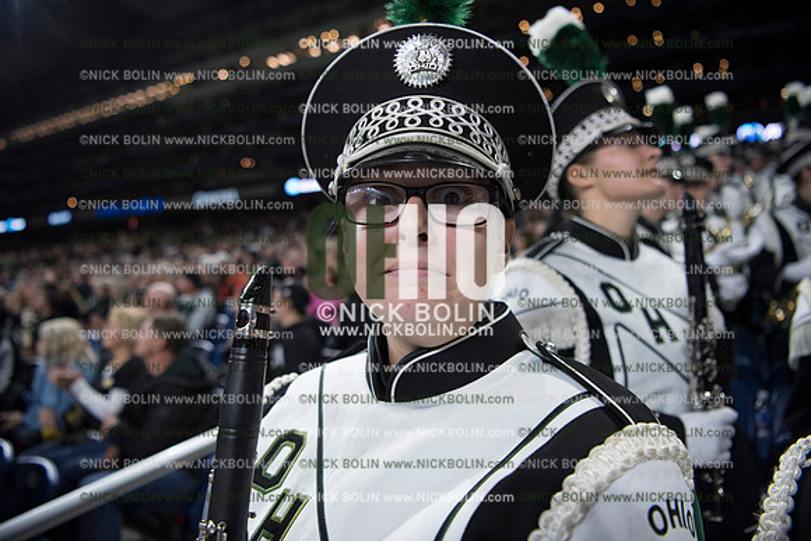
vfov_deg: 53.2
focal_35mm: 24
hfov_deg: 73.7
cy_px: 270
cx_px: 406
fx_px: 541
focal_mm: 24
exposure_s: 1/640
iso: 1250
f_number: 2.8
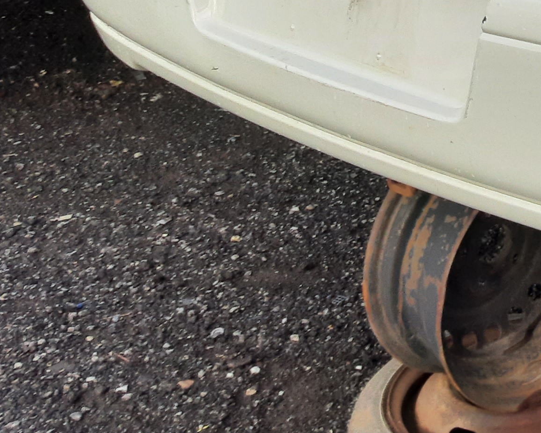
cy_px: -198
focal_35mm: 88
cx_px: 877
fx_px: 1409
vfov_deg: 16.1
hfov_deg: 18.5
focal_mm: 3.92
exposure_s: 1/579
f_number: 1.7
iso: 40
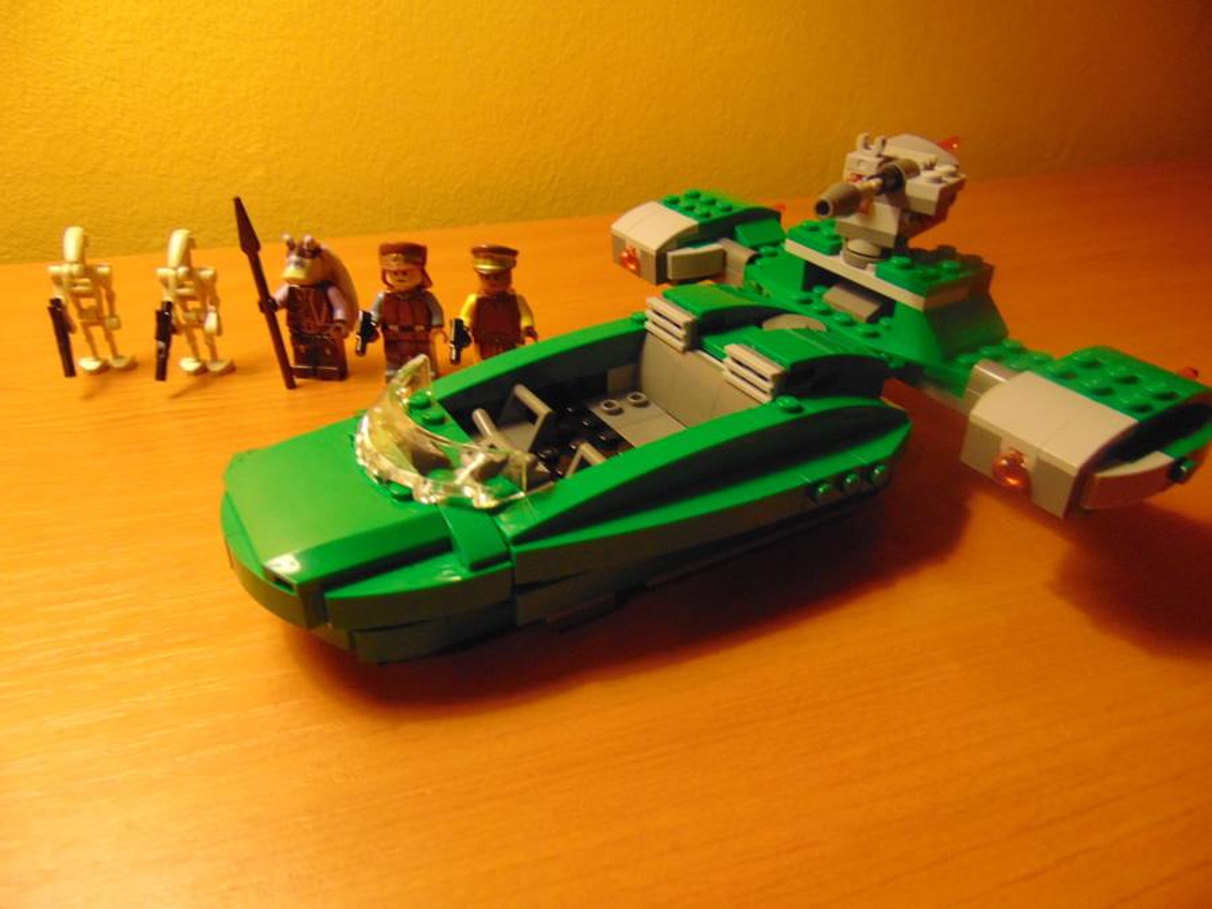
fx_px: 875
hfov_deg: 69.4
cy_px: 454
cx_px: 606
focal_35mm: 25
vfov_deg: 54.9
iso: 320
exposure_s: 1/30
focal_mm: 4.5
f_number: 3
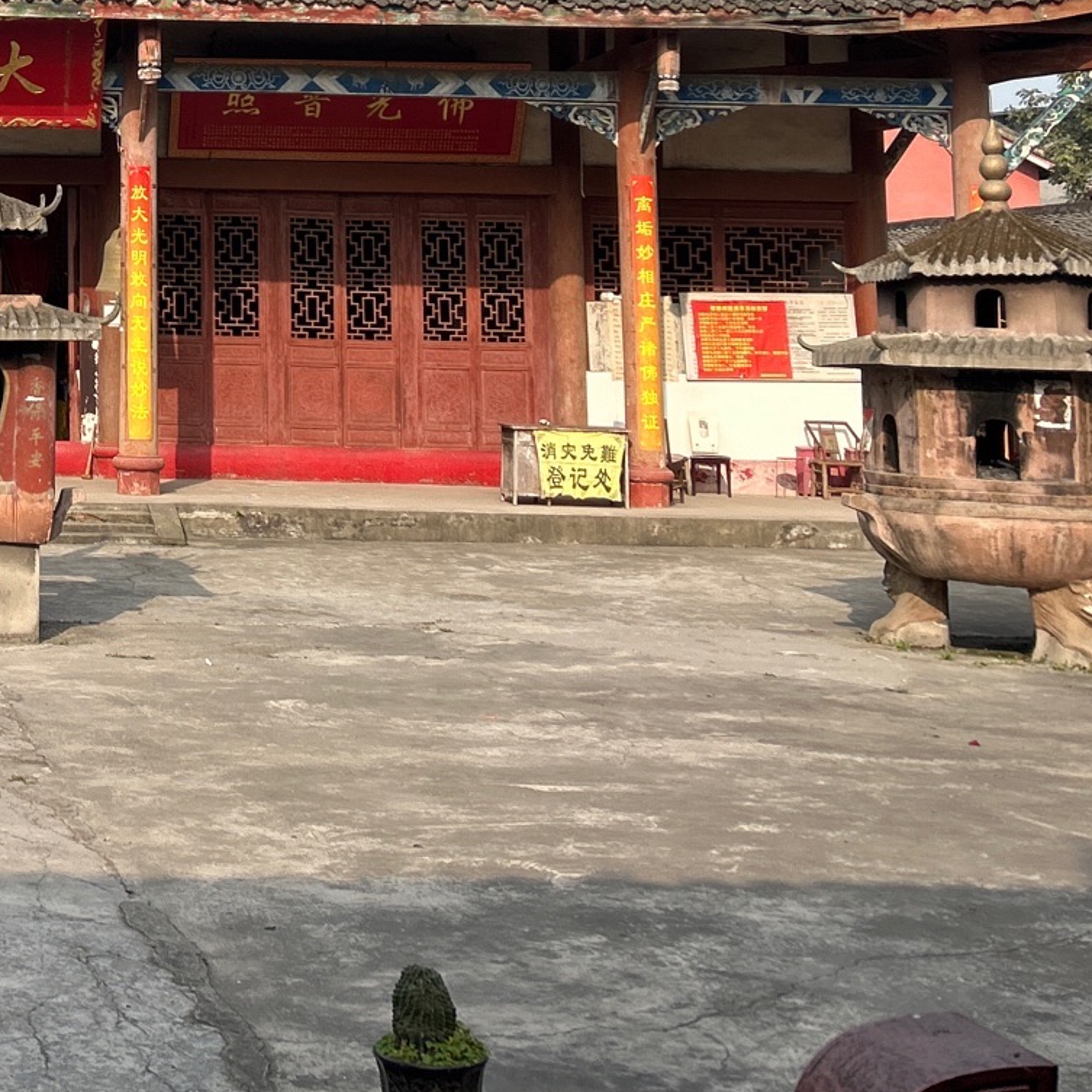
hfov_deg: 26.1
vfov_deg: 26.7
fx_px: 2177
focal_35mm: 61
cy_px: 10
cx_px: -91
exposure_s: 1/2695
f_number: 1.5
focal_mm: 5.7
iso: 50
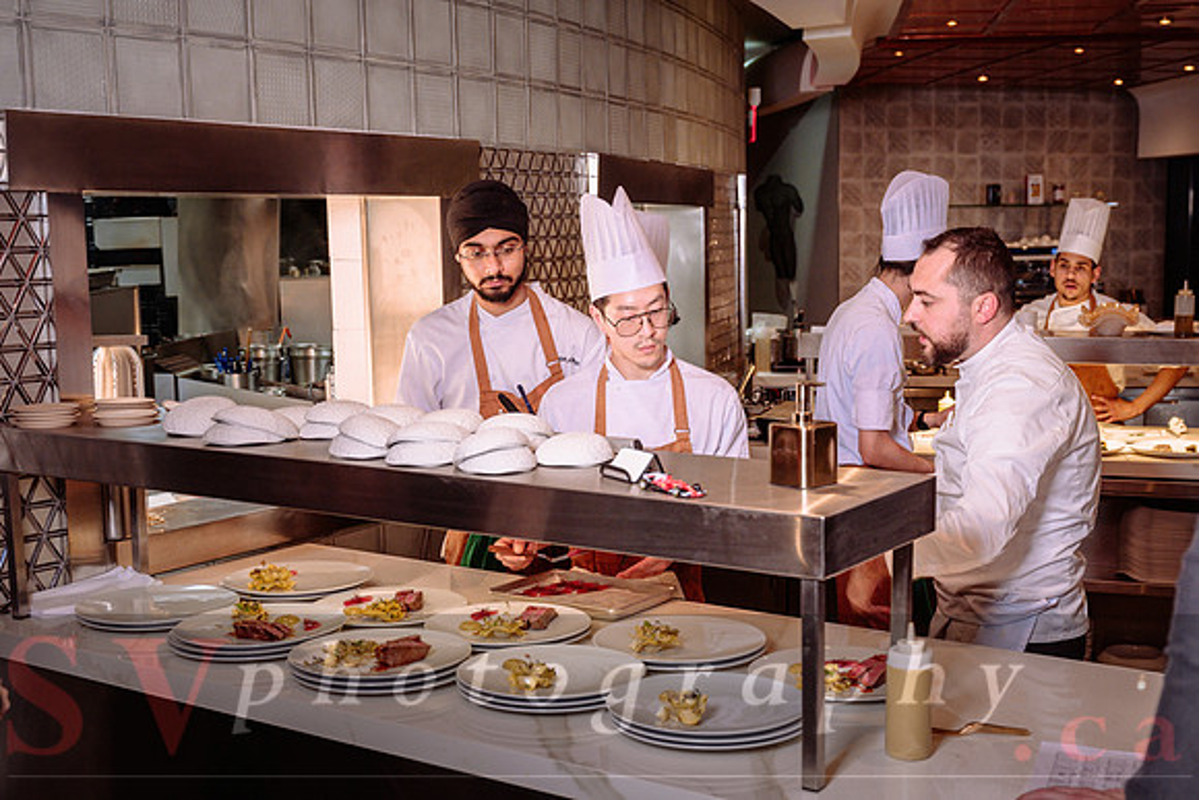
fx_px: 1506
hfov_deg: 43.4
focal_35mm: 45
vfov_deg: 29.7
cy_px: 441
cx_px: 661
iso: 800
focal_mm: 41
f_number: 4.5
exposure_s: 1/100
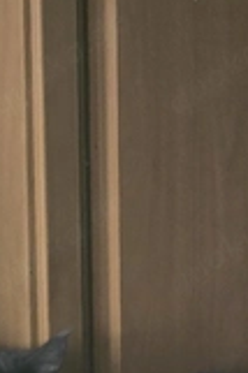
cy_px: 449
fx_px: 3086
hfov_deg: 4.6
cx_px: 109
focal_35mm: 298
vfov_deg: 6.9
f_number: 3.4
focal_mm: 18.6
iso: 2000
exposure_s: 1/16.7
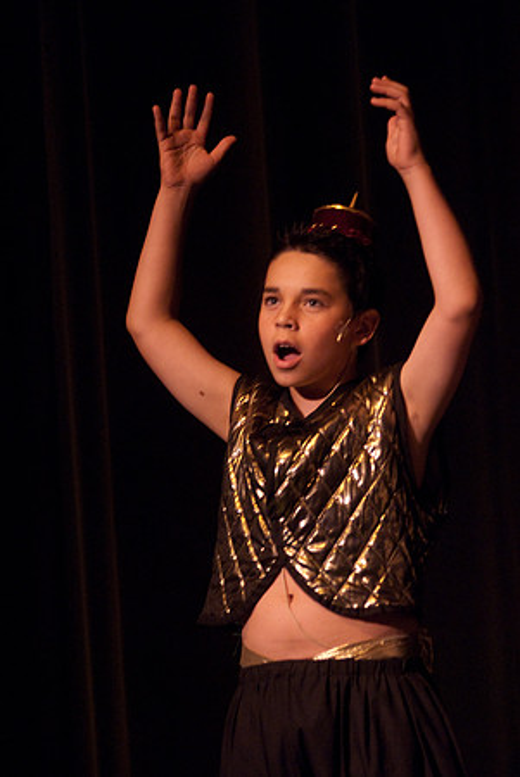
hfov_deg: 6.3
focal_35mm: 218
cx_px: 260
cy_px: 388
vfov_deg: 9.5
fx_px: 4701
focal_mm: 145
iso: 1000
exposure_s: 1/40
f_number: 2.8
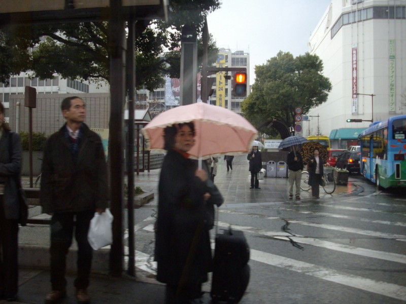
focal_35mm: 37
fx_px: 434
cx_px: 203
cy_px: 152
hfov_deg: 50.1
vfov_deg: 38.7
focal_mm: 6.2
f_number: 2.8
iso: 160
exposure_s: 1/125
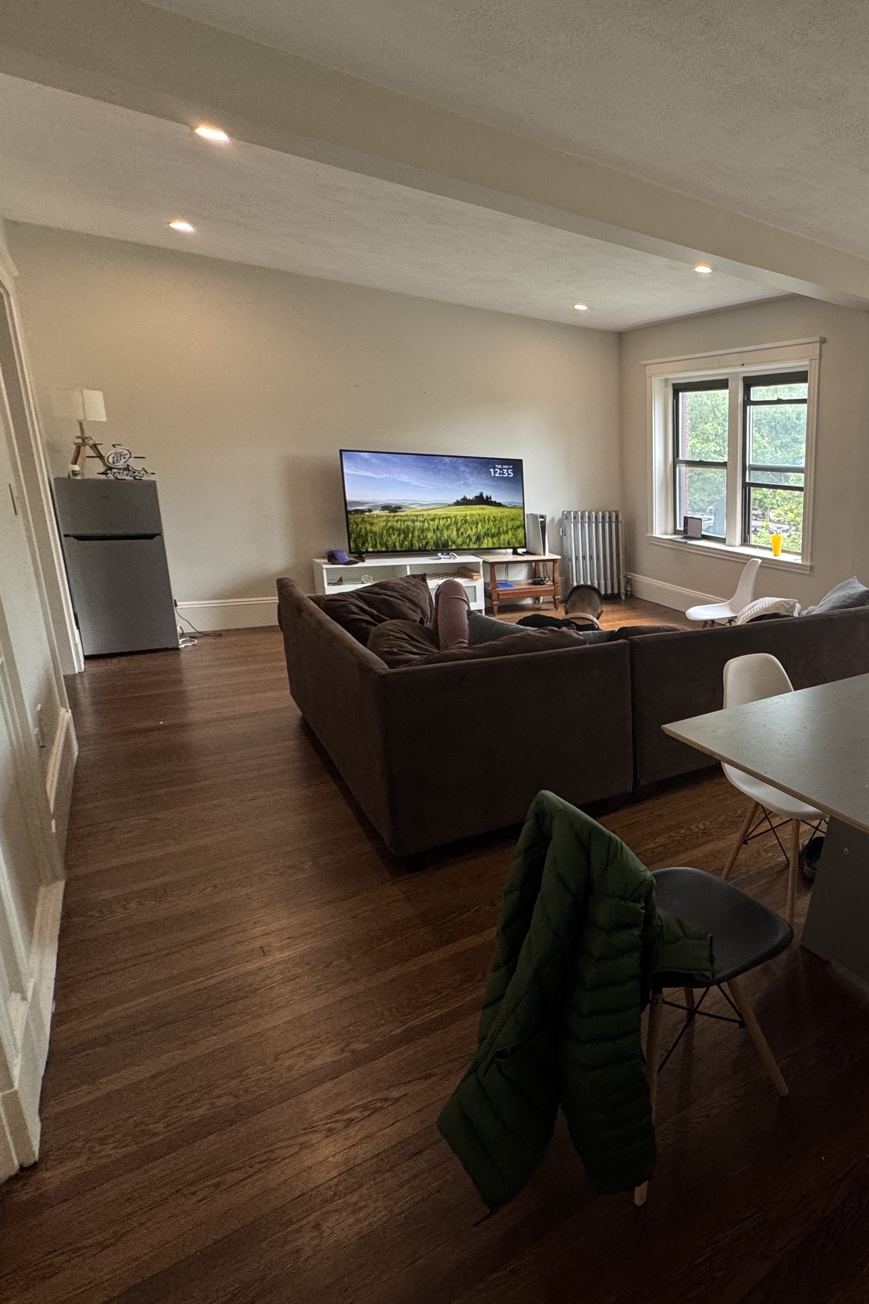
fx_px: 724
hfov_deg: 52.3
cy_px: 636
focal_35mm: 20
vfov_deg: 84.0
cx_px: 824
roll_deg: -2.6
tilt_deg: -12.9
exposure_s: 1/120
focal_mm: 2.22
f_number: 2.2
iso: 200
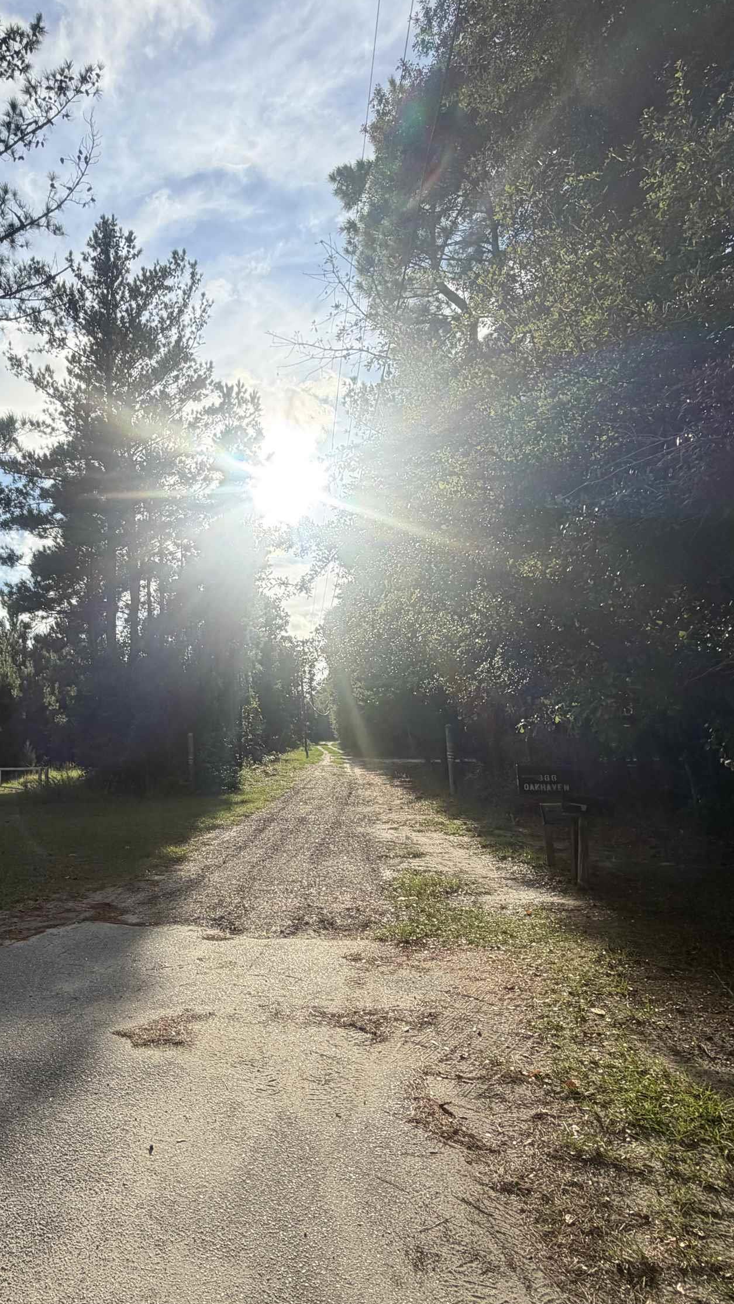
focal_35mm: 21
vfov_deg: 83.8
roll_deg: +1.7
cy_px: 649
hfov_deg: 50.2
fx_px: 727
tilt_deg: +7.9
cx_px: 140
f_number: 2.2
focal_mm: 2.22
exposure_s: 1/1068
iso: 32
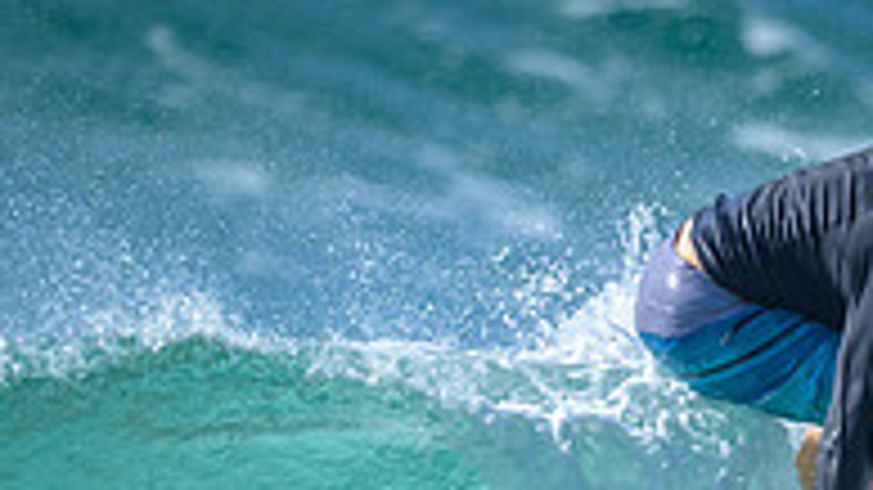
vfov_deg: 0.4
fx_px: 79516
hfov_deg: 0.6
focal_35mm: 3436
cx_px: 570
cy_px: 560
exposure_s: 1/2000
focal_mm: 800
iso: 220
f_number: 6.3
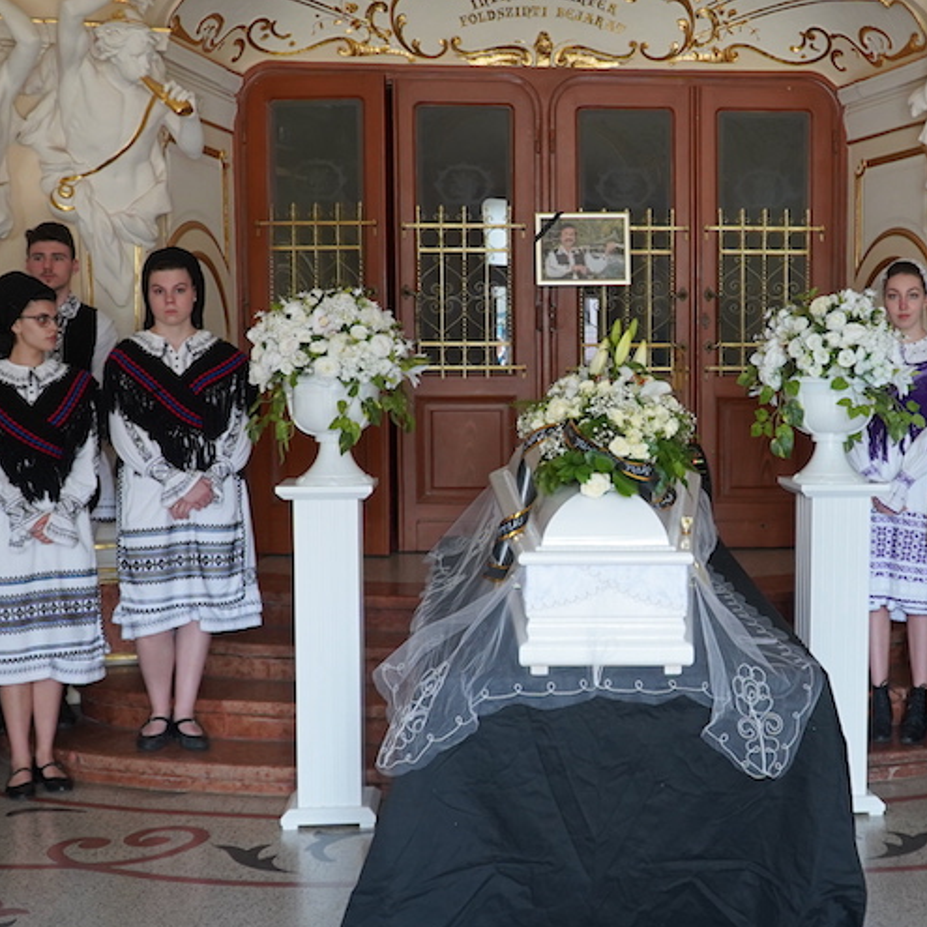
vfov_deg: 33.4
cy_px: 464
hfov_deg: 32.9
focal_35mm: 51
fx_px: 1545
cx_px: 659
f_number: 4
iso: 1000
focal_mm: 22
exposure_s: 1/160
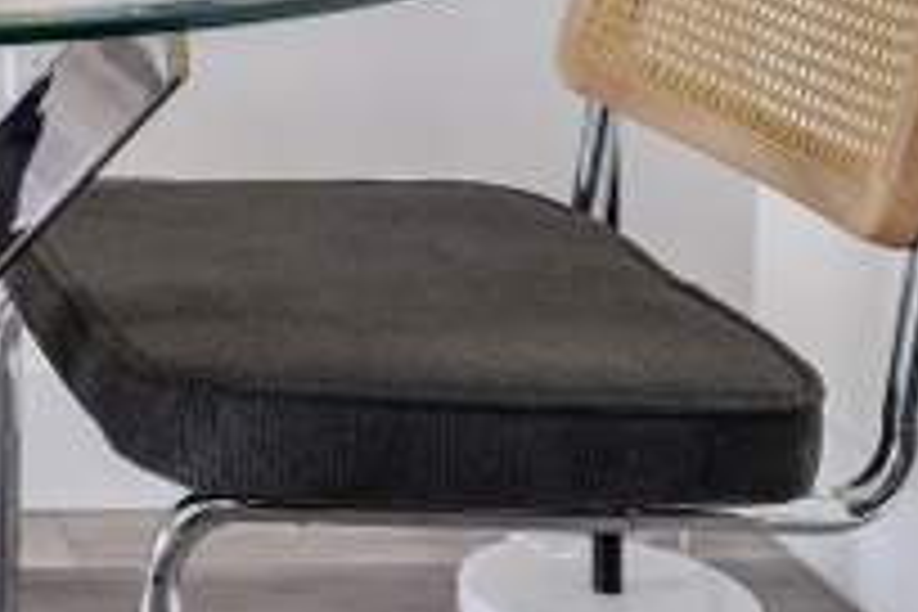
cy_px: -547
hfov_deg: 18.7
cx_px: -400
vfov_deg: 12.5
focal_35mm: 98
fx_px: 2499
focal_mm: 25
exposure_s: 1/30
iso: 640
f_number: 8
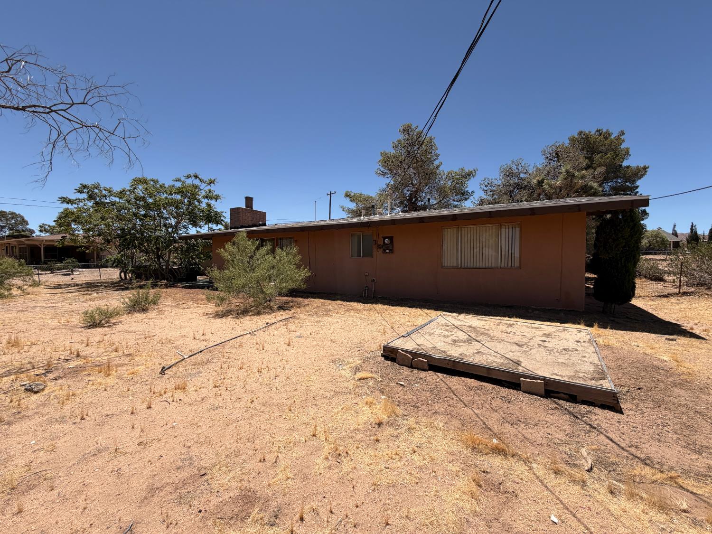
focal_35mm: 14
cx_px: 356
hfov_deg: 102.1
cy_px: 267
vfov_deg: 85.7
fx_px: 288
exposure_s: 1/970
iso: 20
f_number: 2.2
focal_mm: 2.22
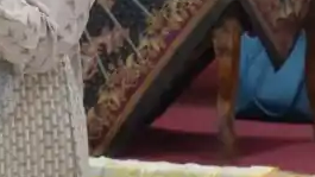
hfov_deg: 3.9
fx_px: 4631
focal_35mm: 555
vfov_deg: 2.2
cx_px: 7
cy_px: -132
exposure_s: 1/160
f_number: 4
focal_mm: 73
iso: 6400
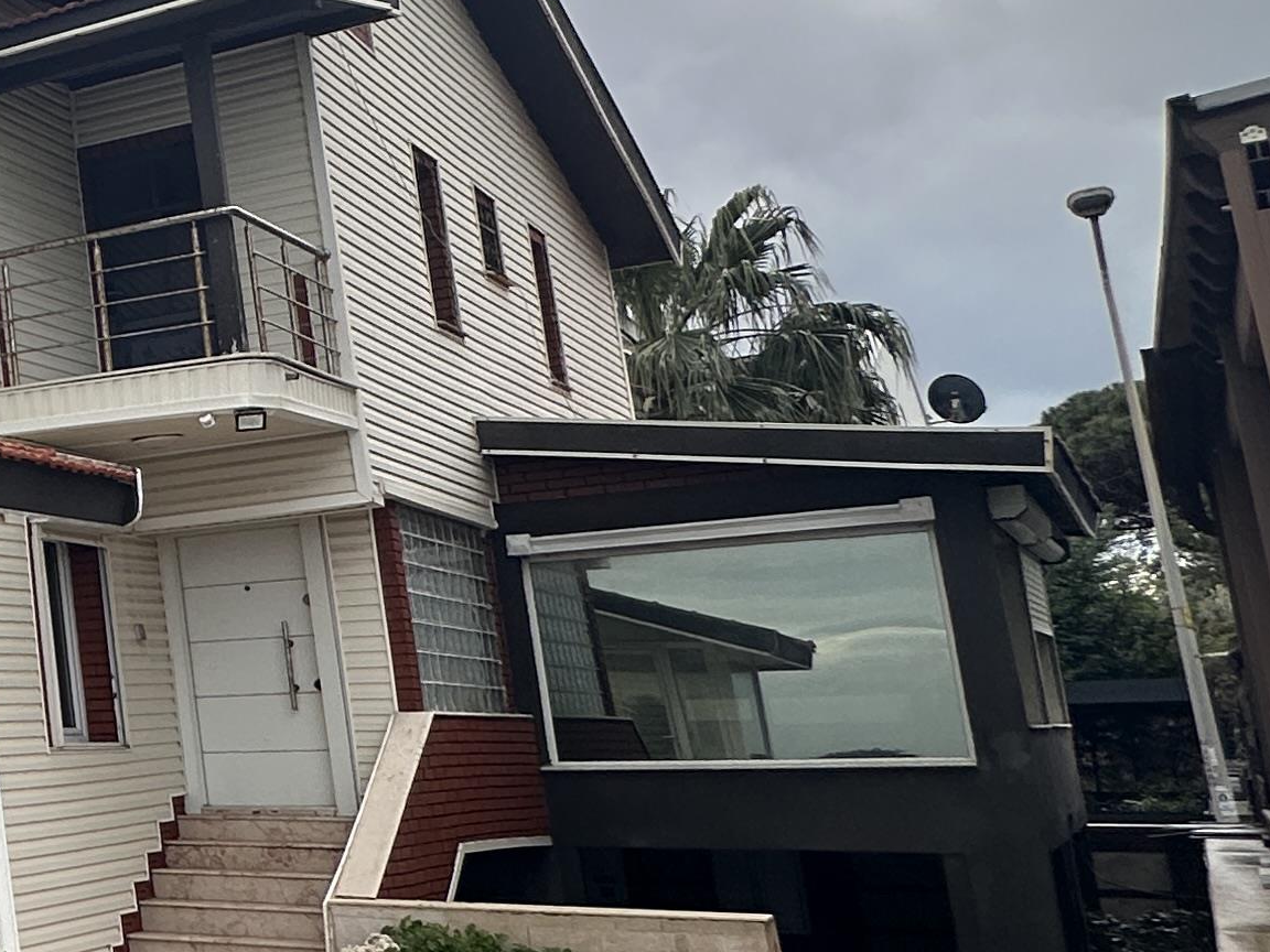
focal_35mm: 49
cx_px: -822
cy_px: 467
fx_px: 1798
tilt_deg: +9.2
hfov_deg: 24.7
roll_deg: +1.4
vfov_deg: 29.7
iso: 50
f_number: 2.2
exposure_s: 1/988
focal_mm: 2.22
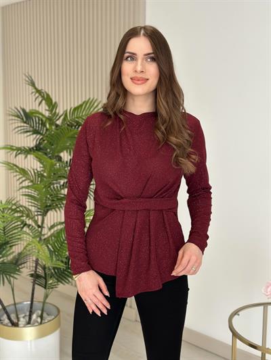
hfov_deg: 30.3
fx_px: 501
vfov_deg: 39.6
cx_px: 136
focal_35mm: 48
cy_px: 180
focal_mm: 6.86
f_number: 1.78
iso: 80
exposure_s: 1/354
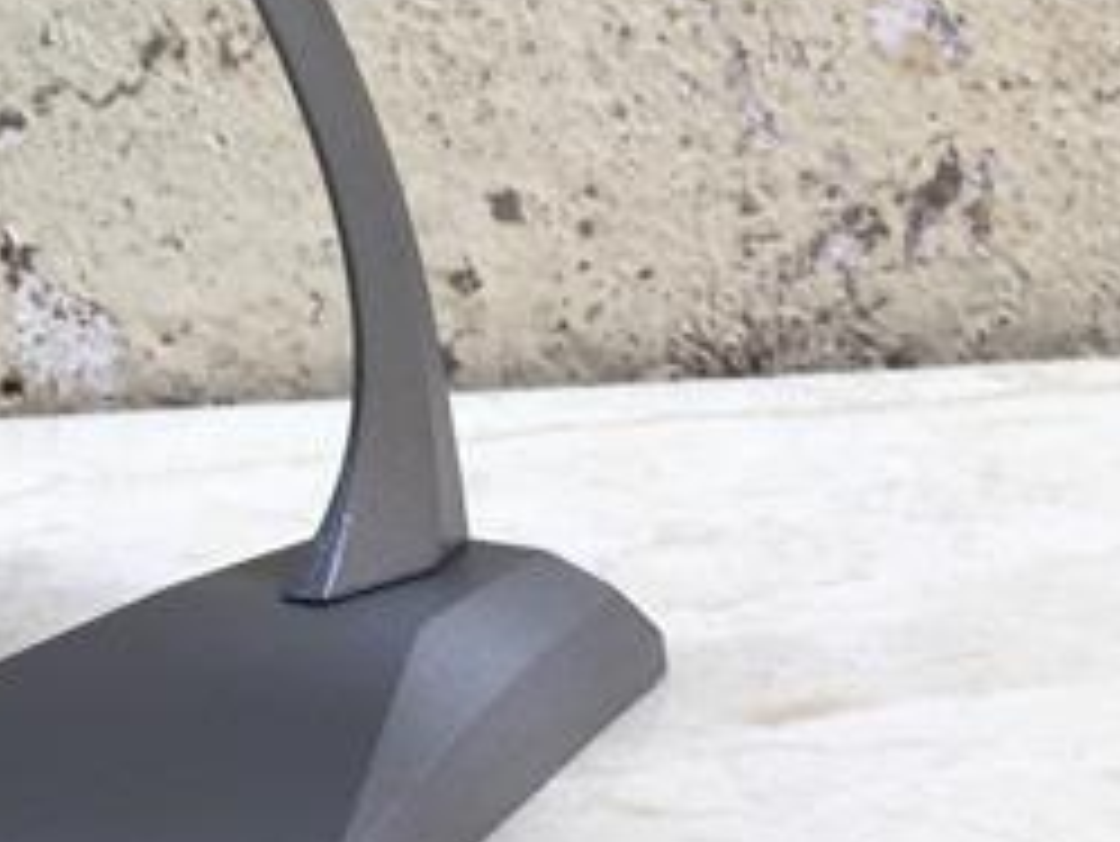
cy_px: -302
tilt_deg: +0.8
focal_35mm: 93
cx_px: -193
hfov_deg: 19.9
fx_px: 3010
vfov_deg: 15.1
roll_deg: -0.1
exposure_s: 1/100
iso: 32
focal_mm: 4.15
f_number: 2.2
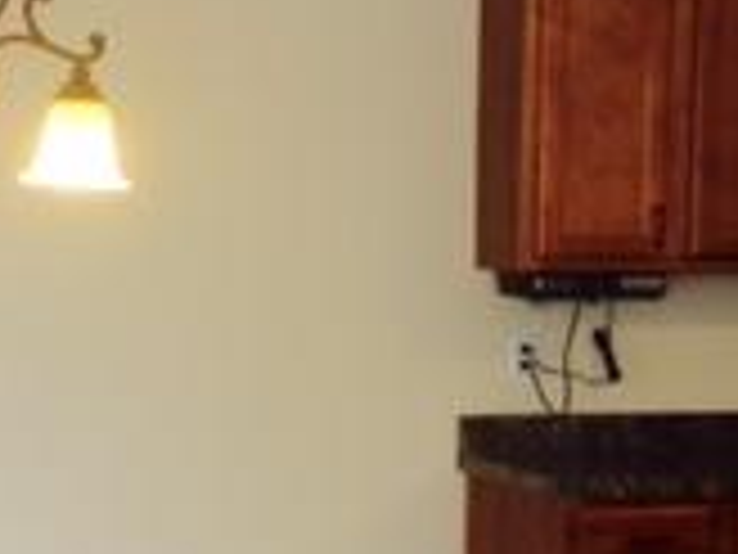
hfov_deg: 17.2
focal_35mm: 113
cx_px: 126
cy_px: 468
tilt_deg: -7.0
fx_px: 2409
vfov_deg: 13.0
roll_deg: -0.6
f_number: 2.2
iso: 32
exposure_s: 1/38
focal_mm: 4.15
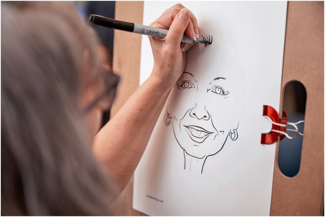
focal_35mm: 54
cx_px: 162
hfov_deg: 36.9
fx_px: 487
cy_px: 108
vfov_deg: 25.1
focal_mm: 54
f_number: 2.8
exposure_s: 1/160
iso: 400
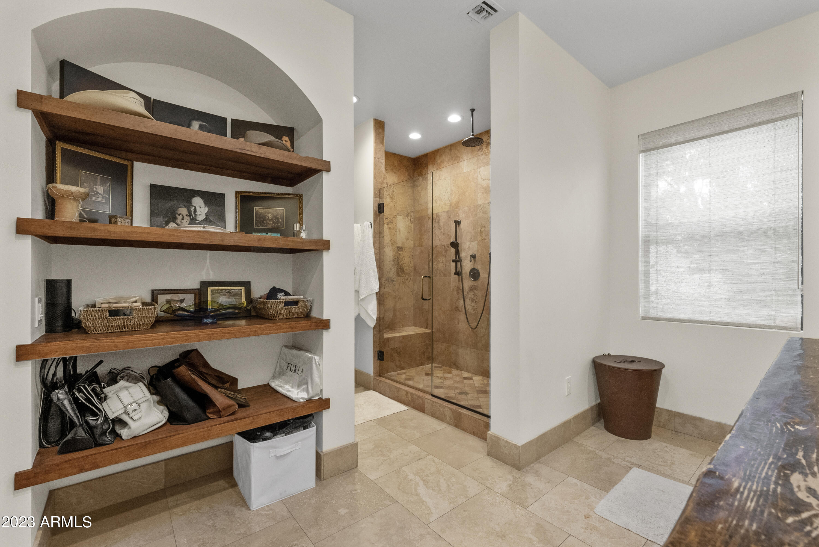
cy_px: 274
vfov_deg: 77.4
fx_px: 341
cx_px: 410
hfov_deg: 100.4
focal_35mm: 15
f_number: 8
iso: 2500
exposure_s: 1/60
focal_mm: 15
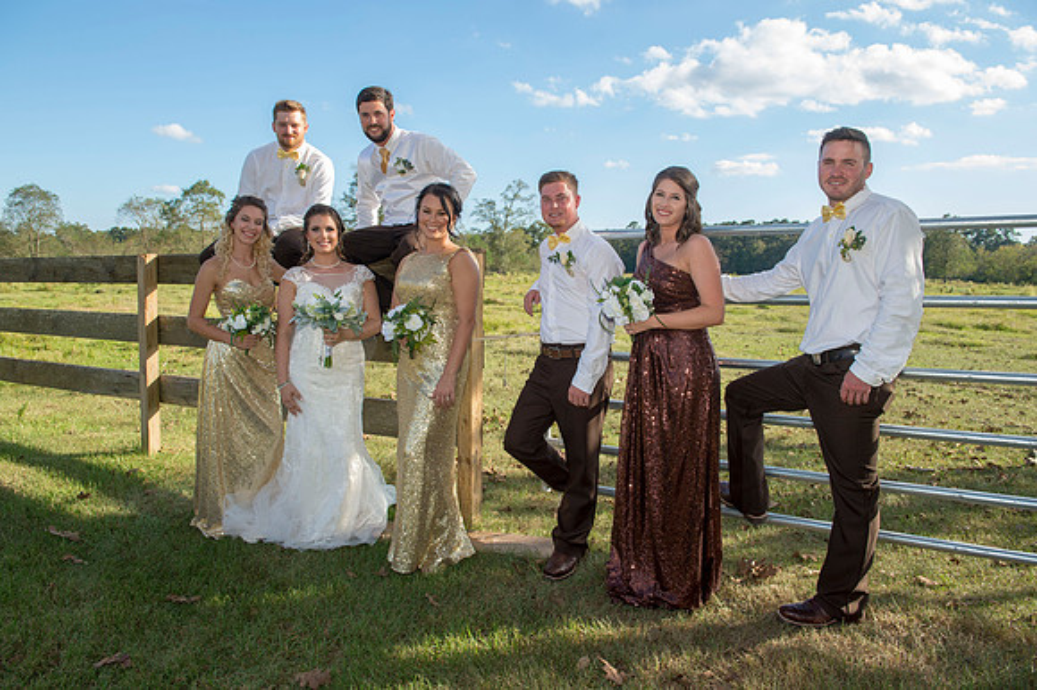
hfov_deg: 67.4
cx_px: 518
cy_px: 345
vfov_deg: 47.9
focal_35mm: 27
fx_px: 777
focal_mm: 27
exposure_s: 1/250
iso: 200
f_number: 6.3
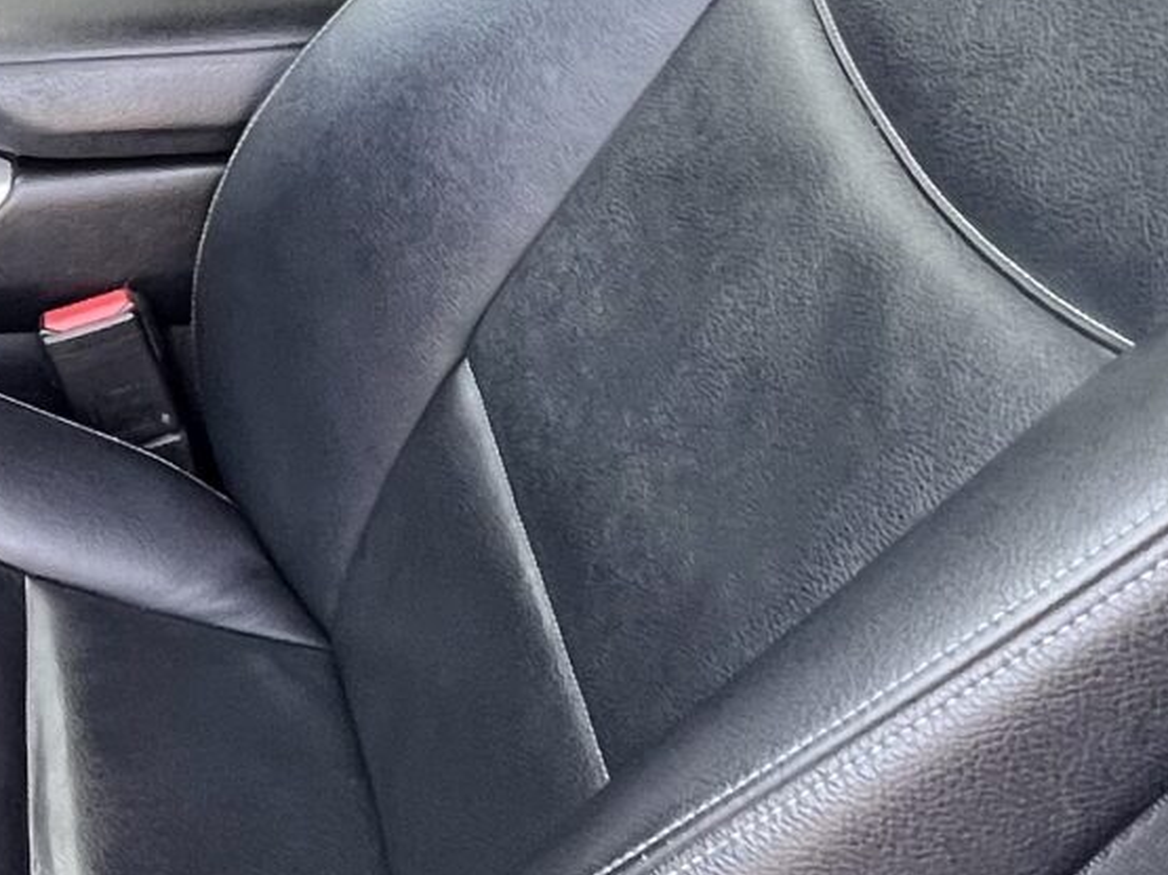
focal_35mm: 60
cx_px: -434
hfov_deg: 26.3
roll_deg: +0.8
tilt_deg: -32.6
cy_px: 177
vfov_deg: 24.0
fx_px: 2024
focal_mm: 1.57
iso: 160
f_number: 1.8
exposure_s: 1/99
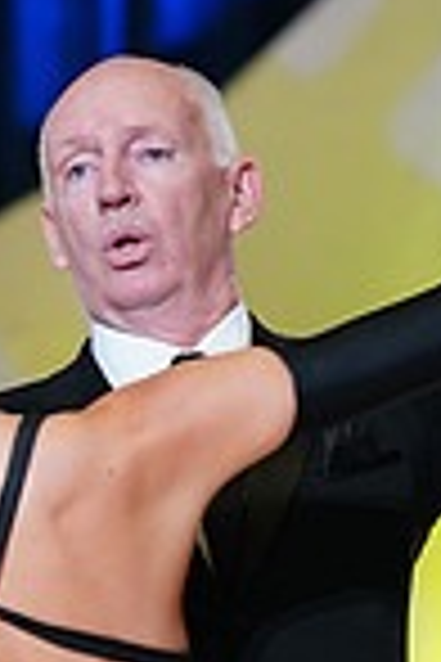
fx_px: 6467
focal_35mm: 352
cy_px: 1072
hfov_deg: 3.9
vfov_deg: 5.8
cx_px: -29
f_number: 2.8
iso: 2000
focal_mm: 89
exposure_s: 1/400
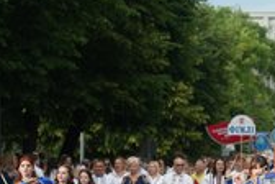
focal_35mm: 221
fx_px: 1688
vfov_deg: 6.2
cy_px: 209
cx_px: 244
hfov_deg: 9.3
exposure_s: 1/160
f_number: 5
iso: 320
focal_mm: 93
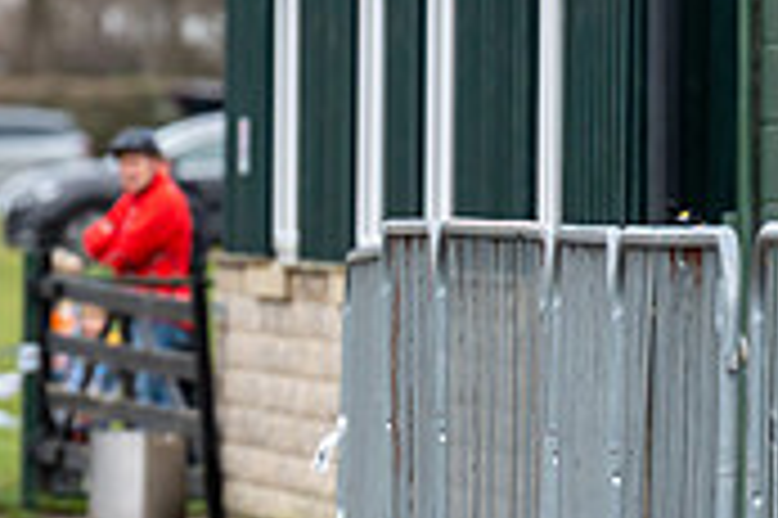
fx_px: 14487
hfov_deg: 3.1
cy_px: 128
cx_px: -252
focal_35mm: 671
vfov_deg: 2.0
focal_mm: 200
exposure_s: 1/1000
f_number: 3.2
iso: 800
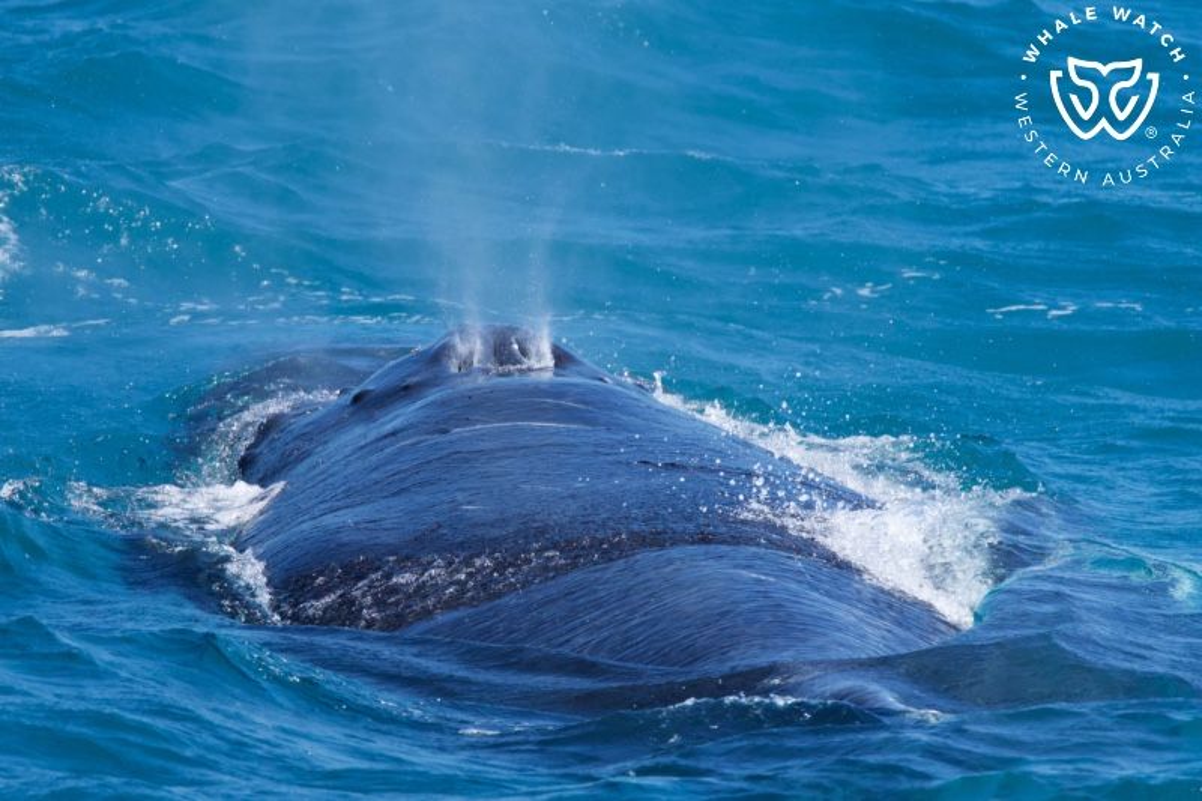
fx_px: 20028
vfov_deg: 2.3
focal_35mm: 600
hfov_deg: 3.4
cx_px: 601
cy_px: 400
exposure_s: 1/3200
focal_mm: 600
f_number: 8
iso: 1600
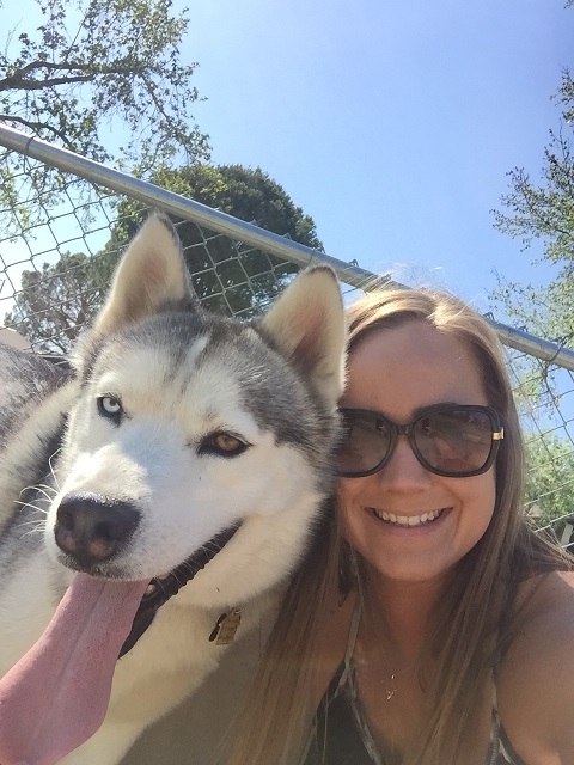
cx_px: 287
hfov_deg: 45.4
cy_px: 382
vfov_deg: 58.4
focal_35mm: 31
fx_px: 685
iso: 32
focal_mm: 2.65
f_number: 2.2
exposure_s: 1/696
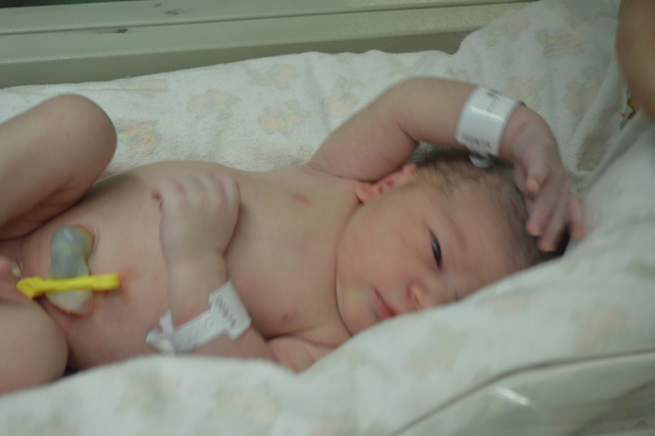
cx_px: 328
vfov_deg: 22.6
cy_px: 218
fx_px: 1091
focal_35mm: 60
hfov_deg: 33.4
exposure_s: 1/30
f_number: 5.3
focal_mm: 40
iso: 400
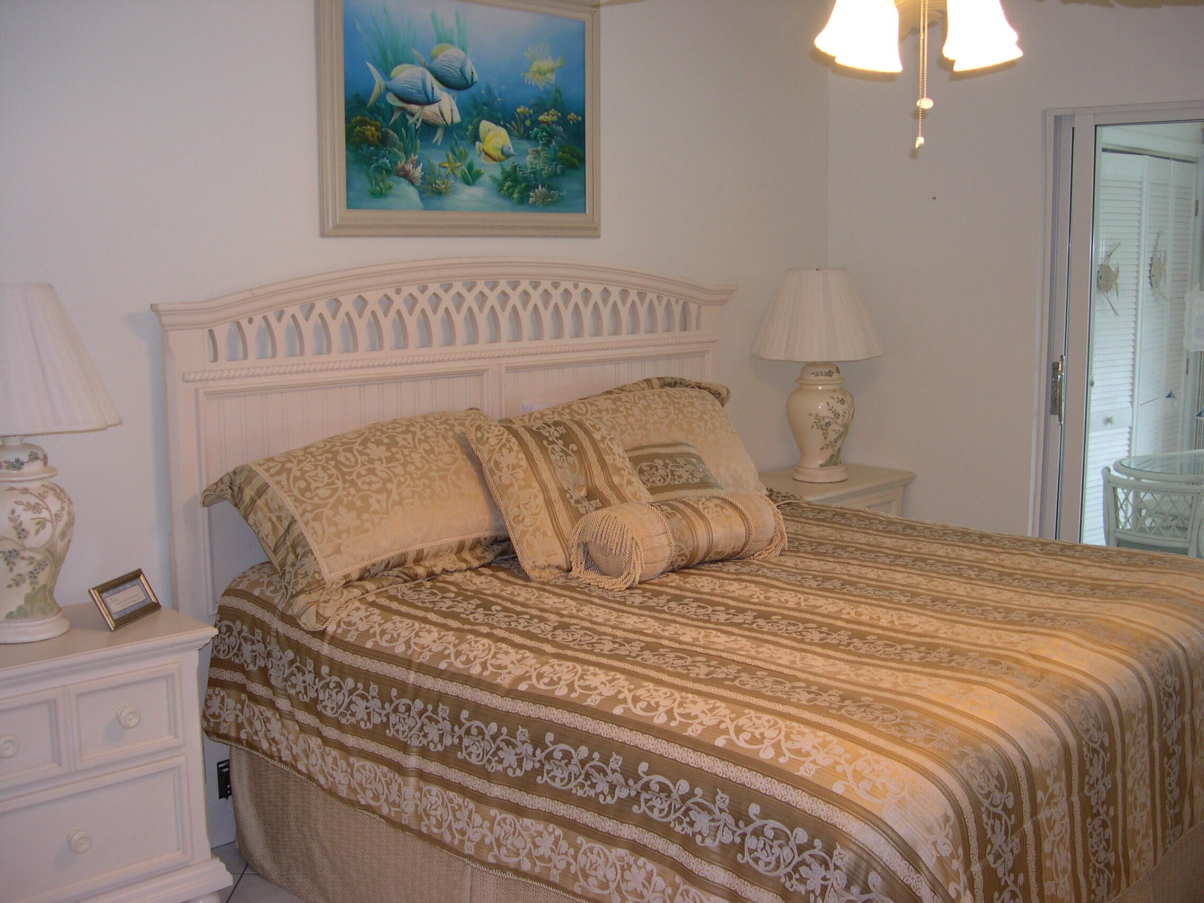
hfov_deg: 49.0
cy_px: 452
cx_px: 602
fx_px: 1322
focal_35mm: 38
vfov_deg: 37.7
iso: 100
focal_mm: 8
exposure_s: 1/30
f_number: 2.8
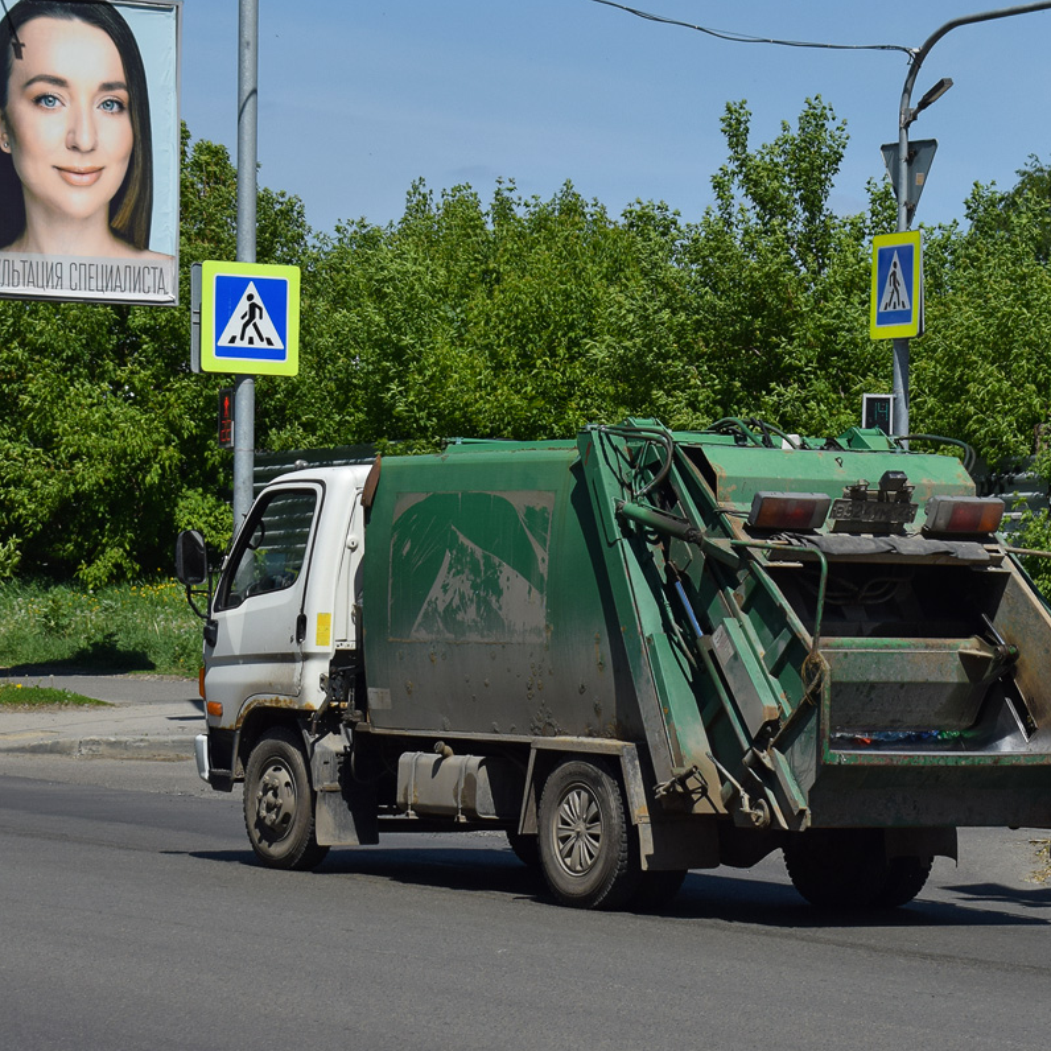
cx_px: 611
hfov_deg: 16.5
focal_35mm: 106
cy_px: 524
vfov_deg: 16.5
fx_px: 3629
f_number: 7.1
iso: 200
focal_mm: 55
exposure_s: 1/1250
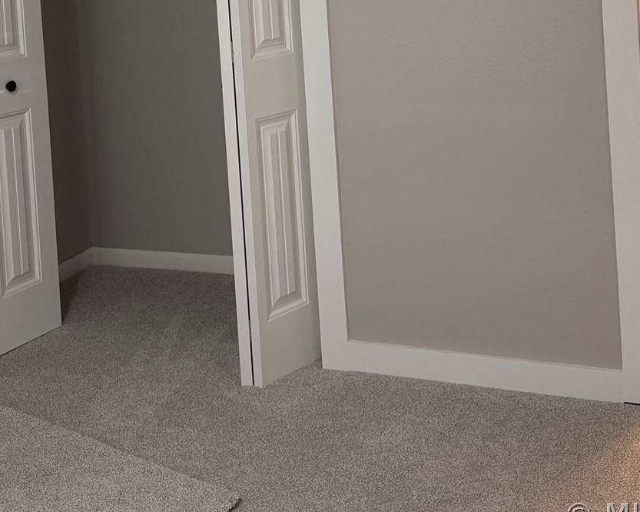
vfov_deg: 26.4
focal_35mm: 54
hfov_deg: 34.8
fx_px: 1023
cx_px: 323
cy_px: -13
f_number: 1.78
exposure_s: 1/60
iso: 160
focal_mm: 6.76
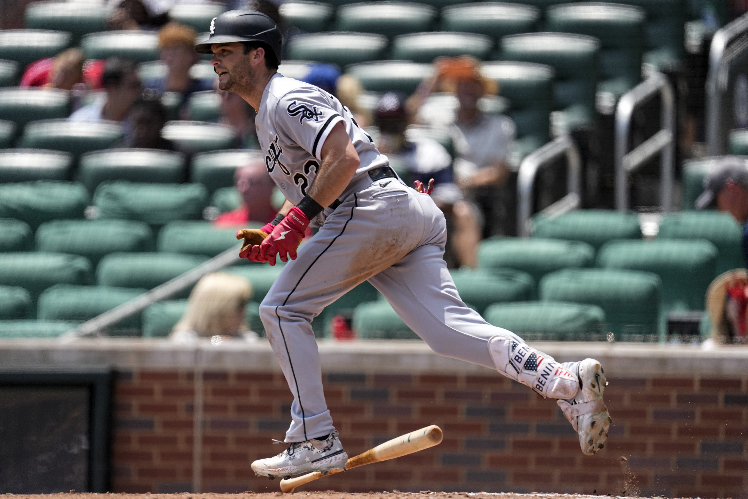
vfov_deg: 2.3
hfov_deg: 3.4
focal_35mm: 600
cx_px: 374
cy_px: 250
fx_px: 12466
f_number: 4.5
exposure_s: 1/2000
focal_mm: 600
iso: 500
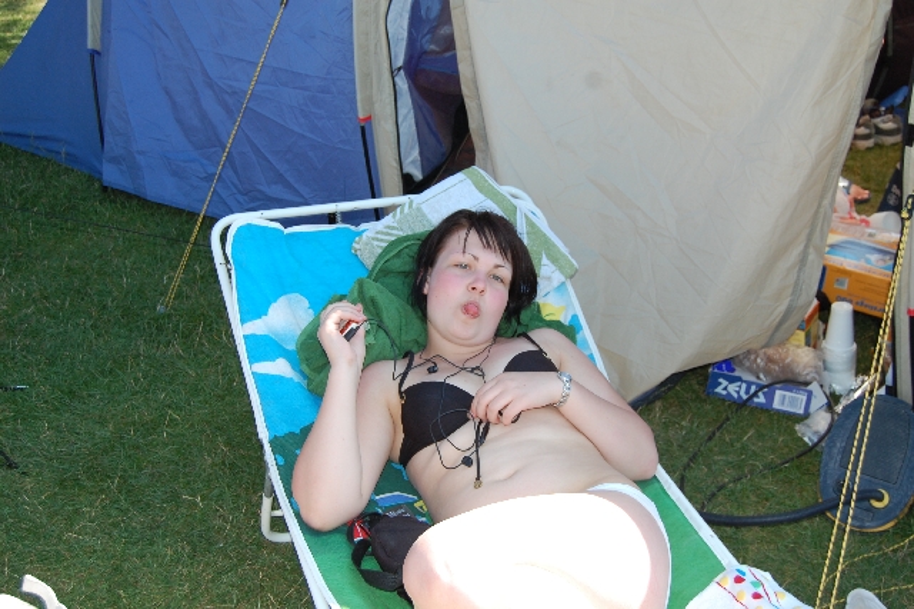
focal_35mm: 46
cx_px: 457
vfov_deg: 28.9
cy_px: 304
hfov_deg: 42.3
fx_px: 1180
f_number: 5
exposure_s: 1/500
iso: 400
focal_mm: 31
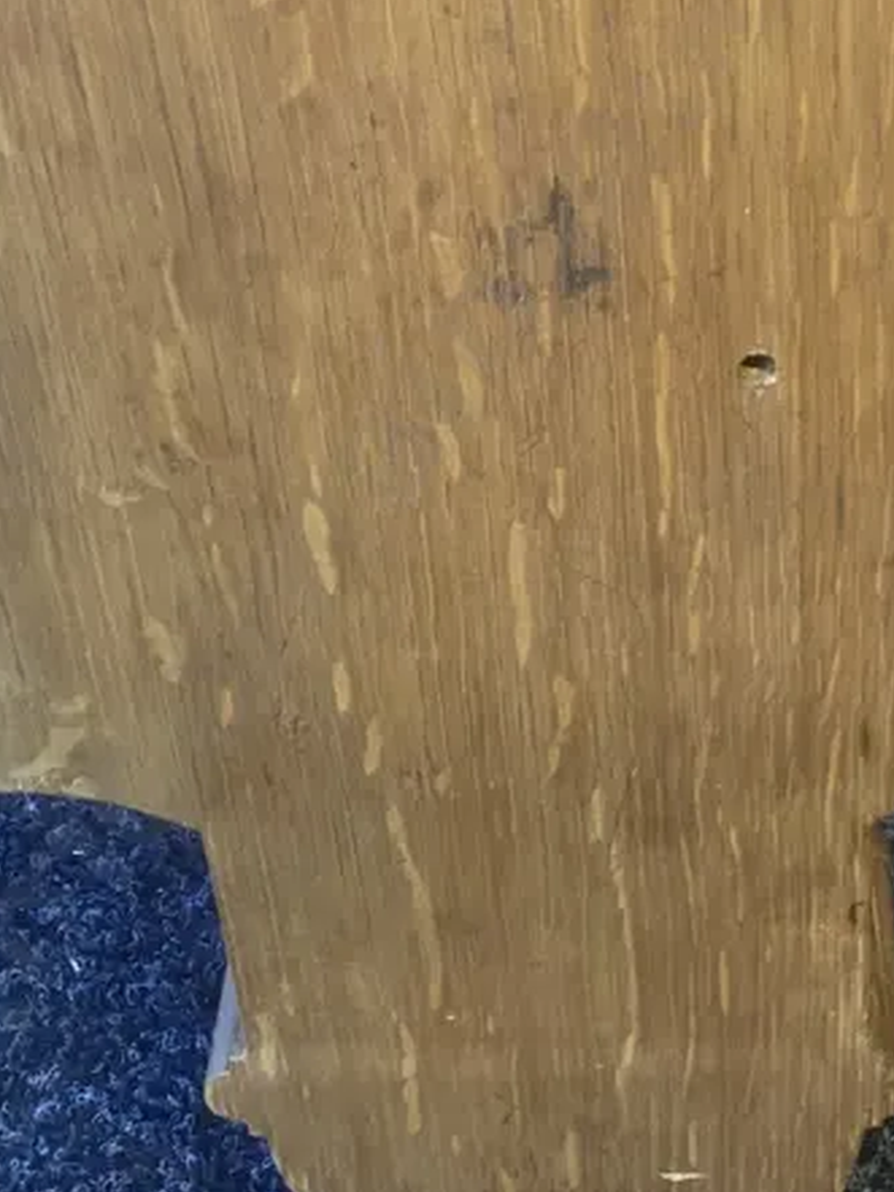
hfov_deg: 22.6
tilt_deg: -40.7
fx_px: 2237
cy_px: 270
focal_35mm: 65
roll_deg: +2.2
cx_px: 527
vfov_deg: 29.3
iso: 400
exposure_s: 1/39
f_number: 1.8
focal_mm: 3.99
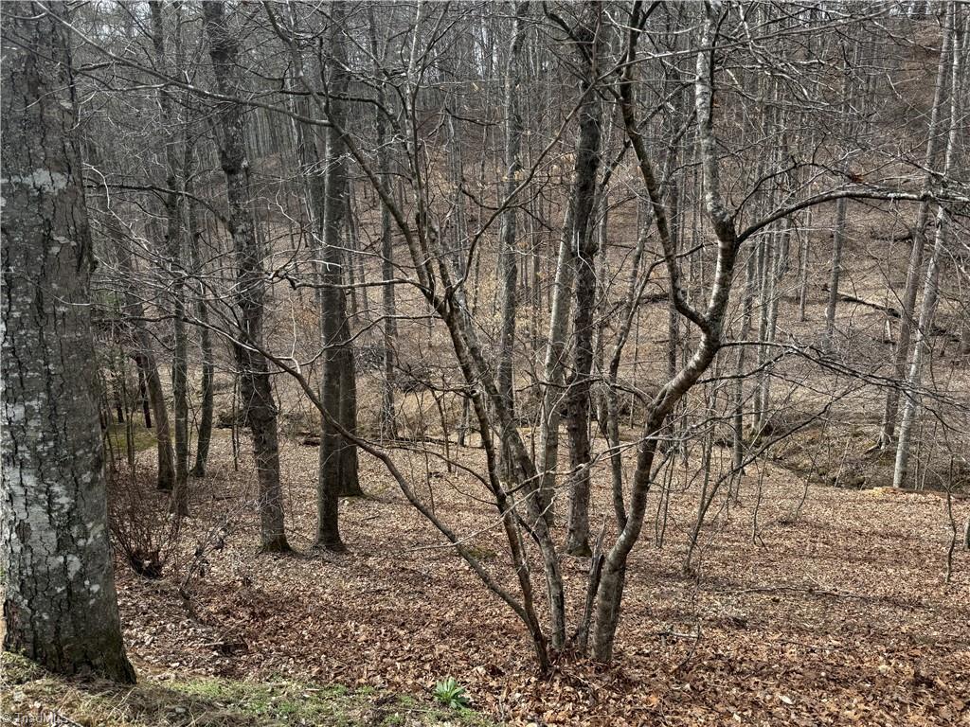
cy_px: 364
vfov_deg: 56.8
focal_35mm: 24
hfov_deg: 71.6
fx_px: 673
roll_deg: +0.6
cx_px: 485
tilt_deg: -16.0
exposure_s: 1/1553
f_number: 1.78
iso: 80
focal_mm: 6.76
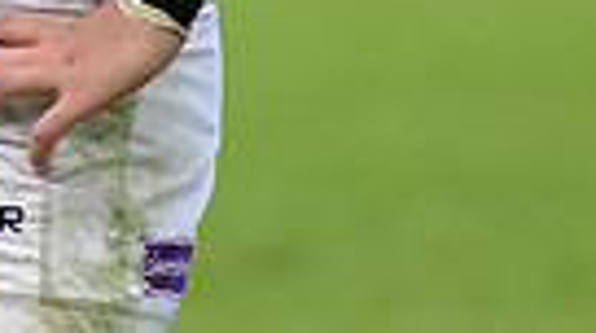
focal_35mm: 1208
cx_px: -197
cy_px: -397
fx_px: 19061
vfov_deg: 1.0
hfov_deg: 1.8
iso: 500
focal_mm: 270
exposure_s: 1/640
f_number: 4
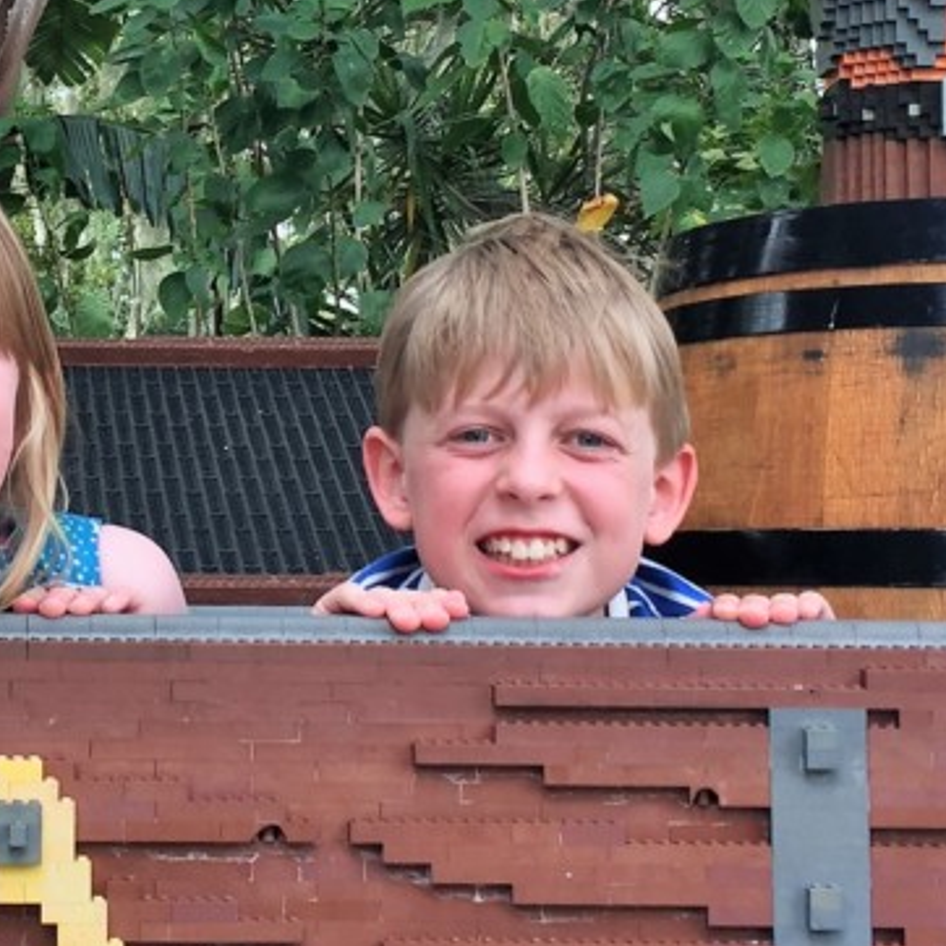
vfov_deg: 20.3
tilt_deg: +7.3
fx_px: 2628
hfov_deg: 20.0
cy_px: 256
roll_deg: -2.7
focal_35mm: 85
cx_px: 91
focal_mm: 4.15
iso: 32
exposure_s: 1/168
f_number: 2.2
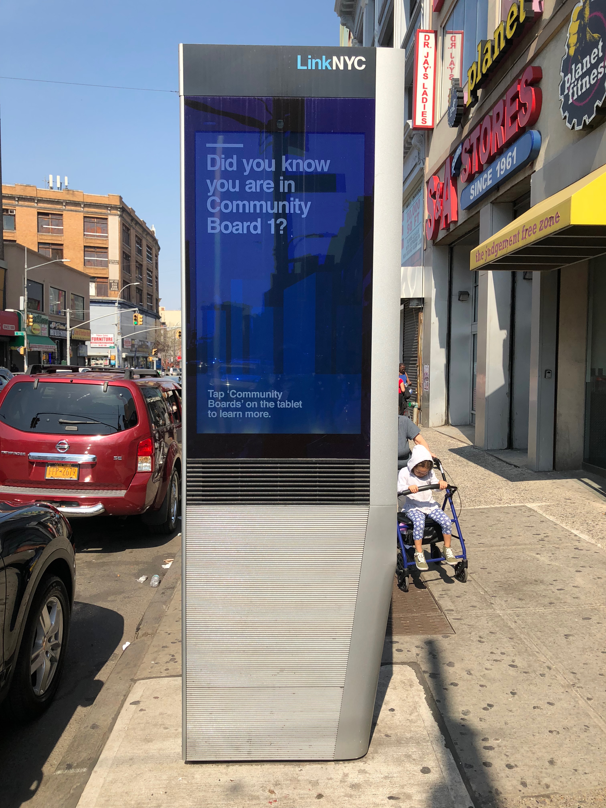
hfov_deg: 49.7
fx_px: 654
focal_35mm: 28
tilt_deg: -2.8
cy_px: 404
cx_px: 303
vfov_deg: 63.4
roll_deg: -0.7
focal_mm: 3.99
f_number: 1.8
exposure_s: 1/1715
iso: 20
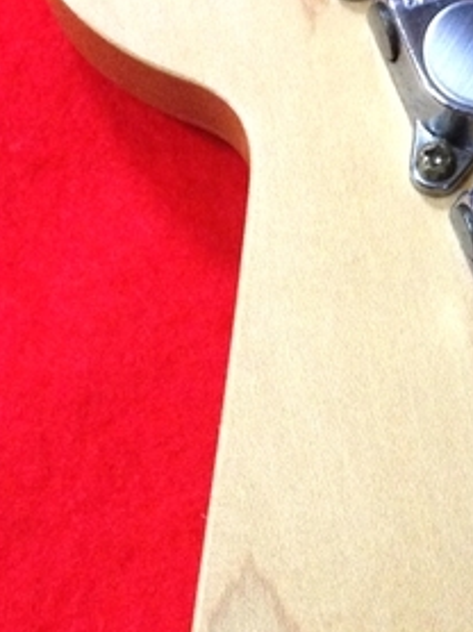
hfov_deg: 15.0
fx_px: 1733
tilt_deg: -74.6
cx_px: 566
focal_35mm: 95
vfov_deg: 20.4
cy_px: 502
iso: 320
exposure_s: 1/20
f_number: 2.4
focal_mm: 4.12
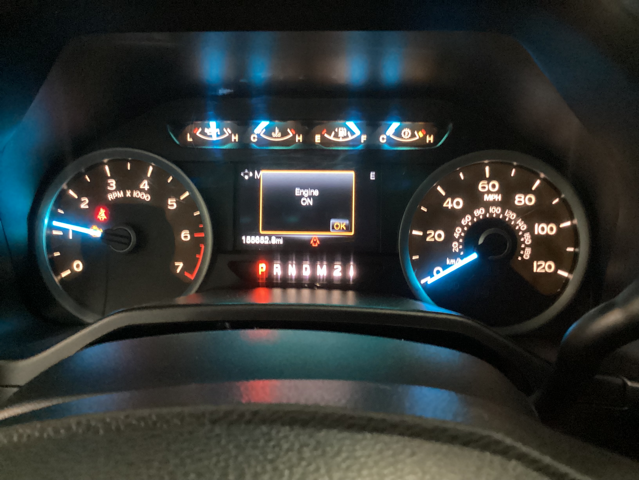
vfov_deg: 45.4
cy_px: 240
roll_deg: +0.1
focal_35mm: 31
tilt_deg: -24.5
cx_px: 320
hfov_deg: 58.4
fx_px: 572
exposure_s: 1/17
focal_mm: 3.3
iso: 800
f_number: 2.4
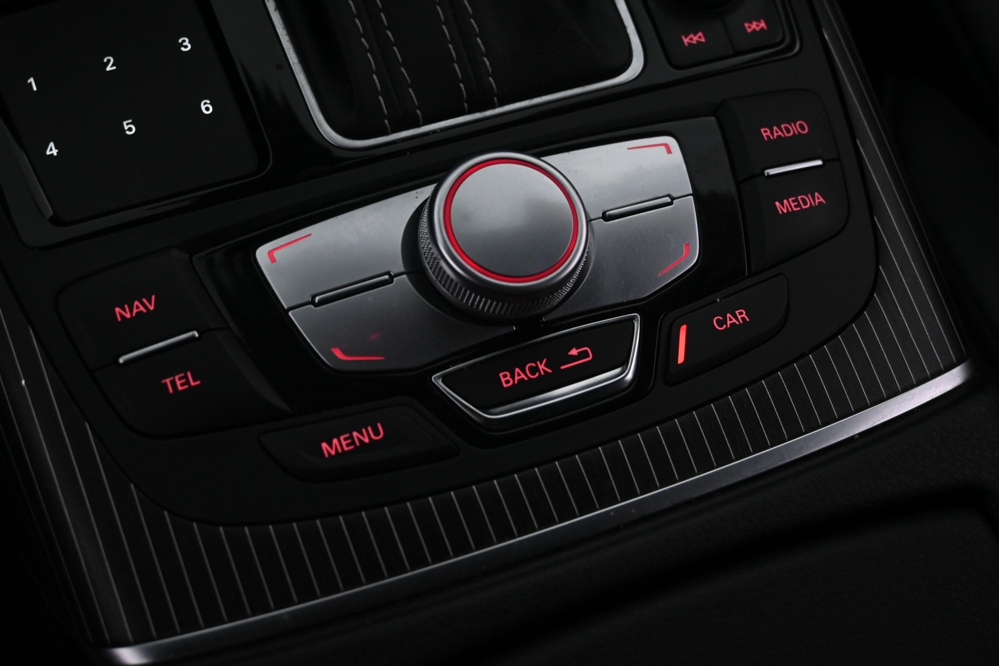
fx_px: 1269
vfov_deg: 29.4
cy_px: 333
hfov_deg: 43.0
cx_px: 500
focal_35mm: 46
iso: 1400
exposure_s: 1/50
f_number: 4.8
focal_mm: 30.5
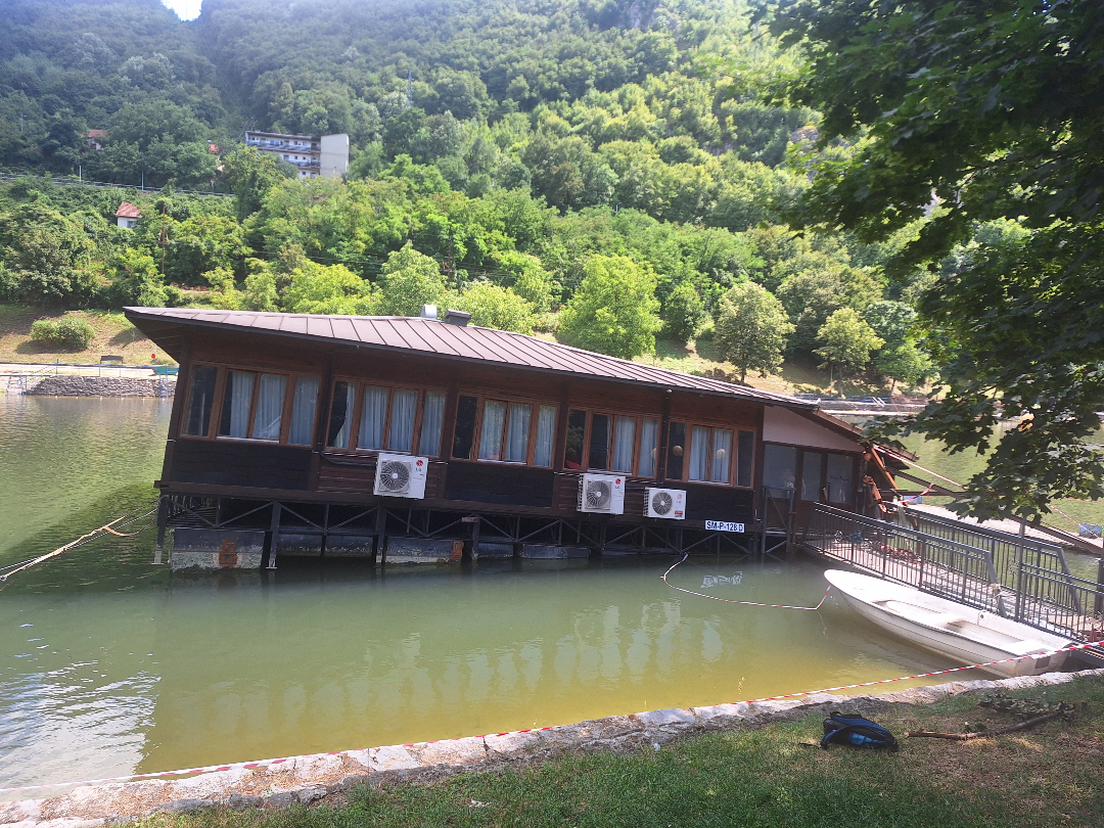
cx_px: 552
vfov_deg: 58.9
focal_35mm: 23
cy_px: 414
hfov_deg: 73.9
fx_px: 734
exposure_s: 1/444
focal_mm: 5.54
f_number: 1.8
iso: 40
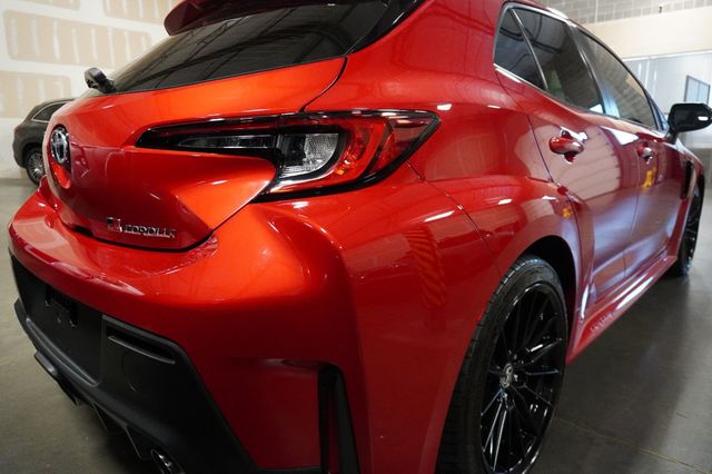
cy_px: 237
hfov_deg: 73.8
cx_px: 356
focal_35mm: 24
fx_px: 474
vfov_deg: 53.1
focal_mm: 16
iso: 5000
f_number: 3.5
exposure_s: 1/160
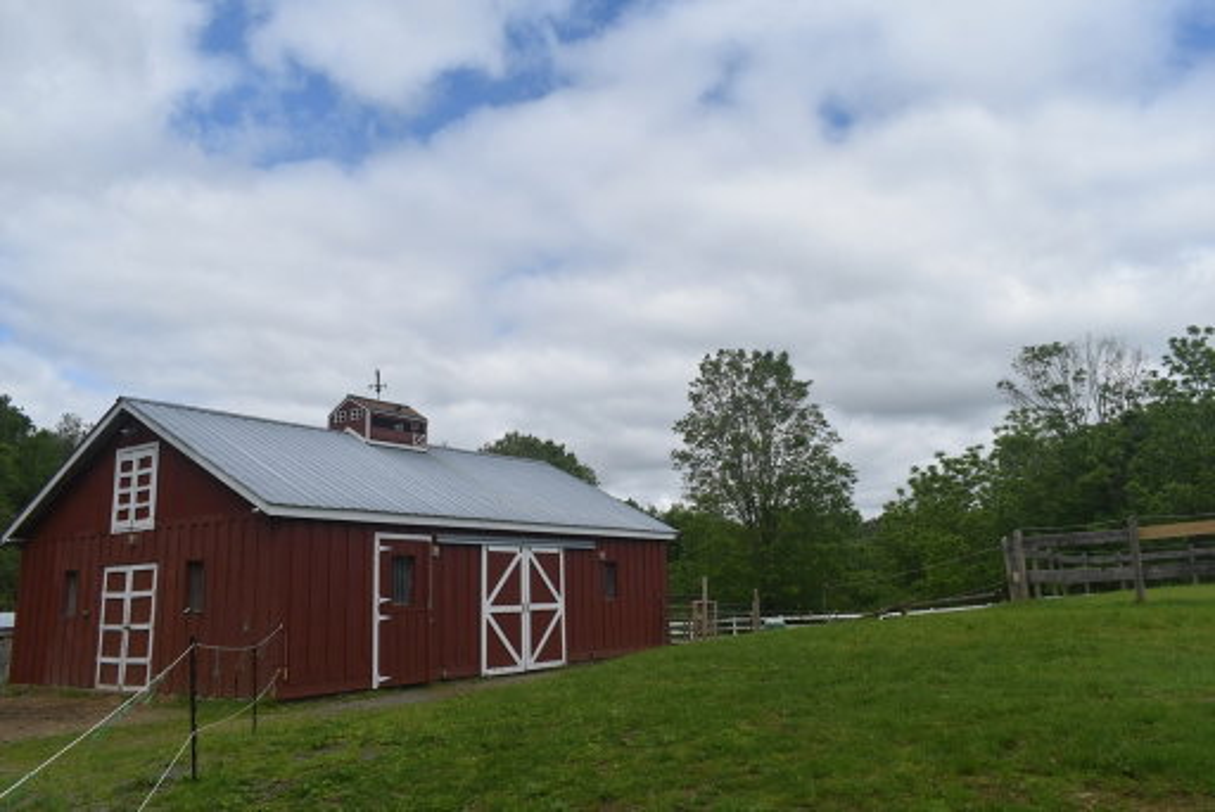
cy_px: 406
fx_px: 912
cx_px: 608
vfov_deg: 48.0
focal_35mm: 27
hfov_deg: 67.4
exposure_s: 1/400
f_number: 10
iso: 200
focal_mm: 18
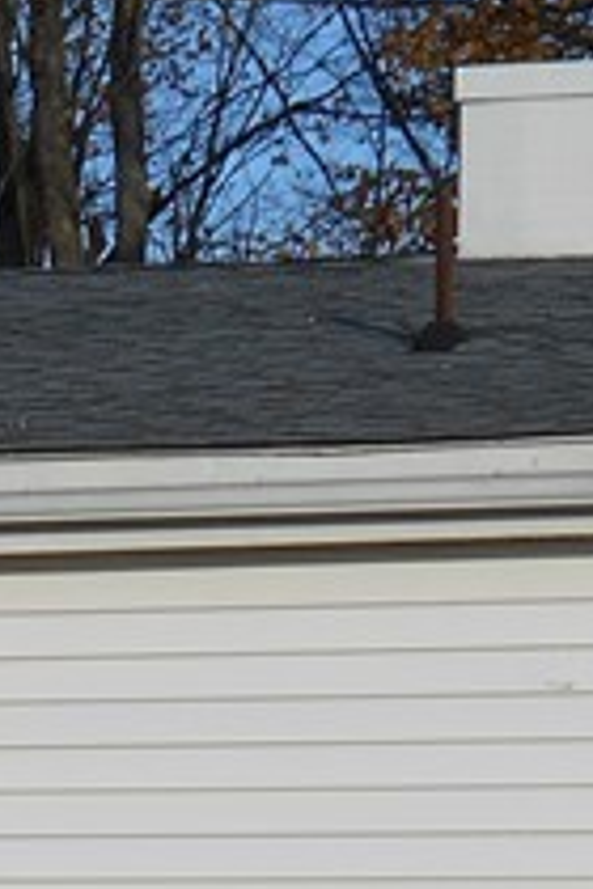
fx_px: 6127
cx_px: -614
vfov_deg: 8.1
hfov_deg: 5.4
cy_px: 1372
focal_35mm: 248
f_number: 4.5
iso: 80
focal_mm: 8.8
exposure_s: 1/640
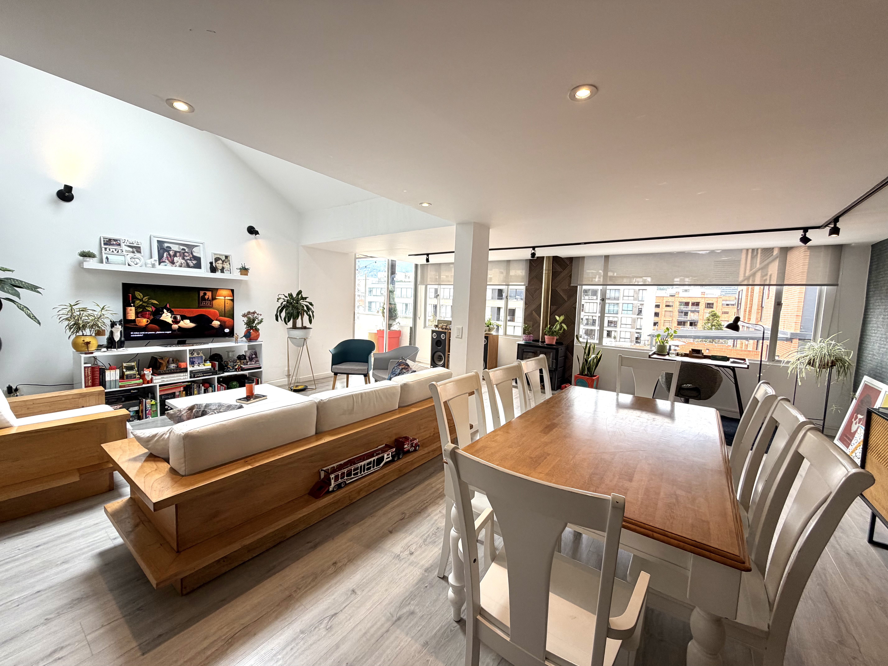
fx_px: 359
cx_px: 444
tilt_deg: -4.8
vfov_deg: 85.7
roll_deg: -1.5
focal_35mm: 14
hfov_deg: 102.1
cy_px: 333
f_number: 2.2
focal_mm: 2.22
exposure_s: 1/121
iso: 64
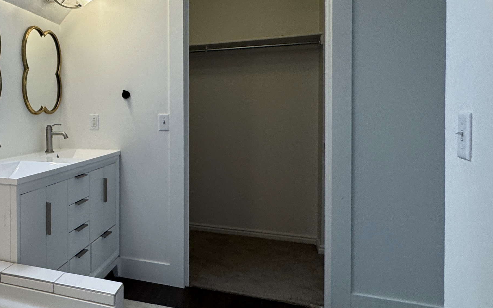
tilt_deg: -2.6
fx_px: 443
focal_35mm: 33
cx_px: 2
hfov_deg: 48.2
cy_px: 124
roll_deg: +0.1
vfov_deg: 38.2
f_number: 2.2
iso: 125
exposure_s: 1/120
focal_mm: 2.22
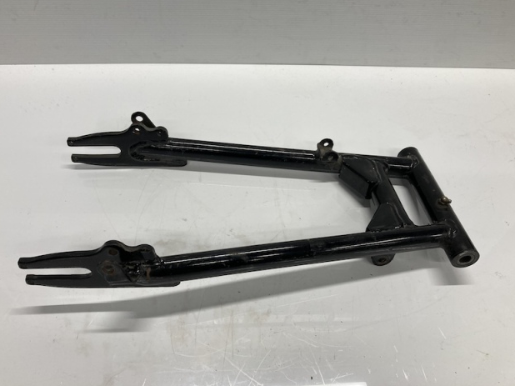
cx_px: 251
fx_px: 431
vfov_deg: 48.2
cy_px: 188
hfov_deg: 61.7
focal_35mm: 29
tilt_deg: -51.3
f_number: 1.8
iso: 50
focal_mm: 3.99
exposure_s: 1/120
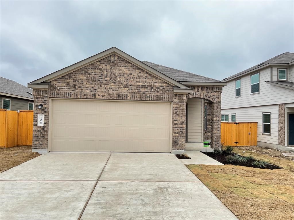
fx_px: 221
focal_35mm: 26
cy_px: 110
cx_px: 147
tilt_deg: +1.0
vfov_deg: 53.1
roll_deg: -0.7
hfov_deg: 67.3
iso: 32
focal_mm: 5.1
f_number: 1.6
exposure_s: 1/735
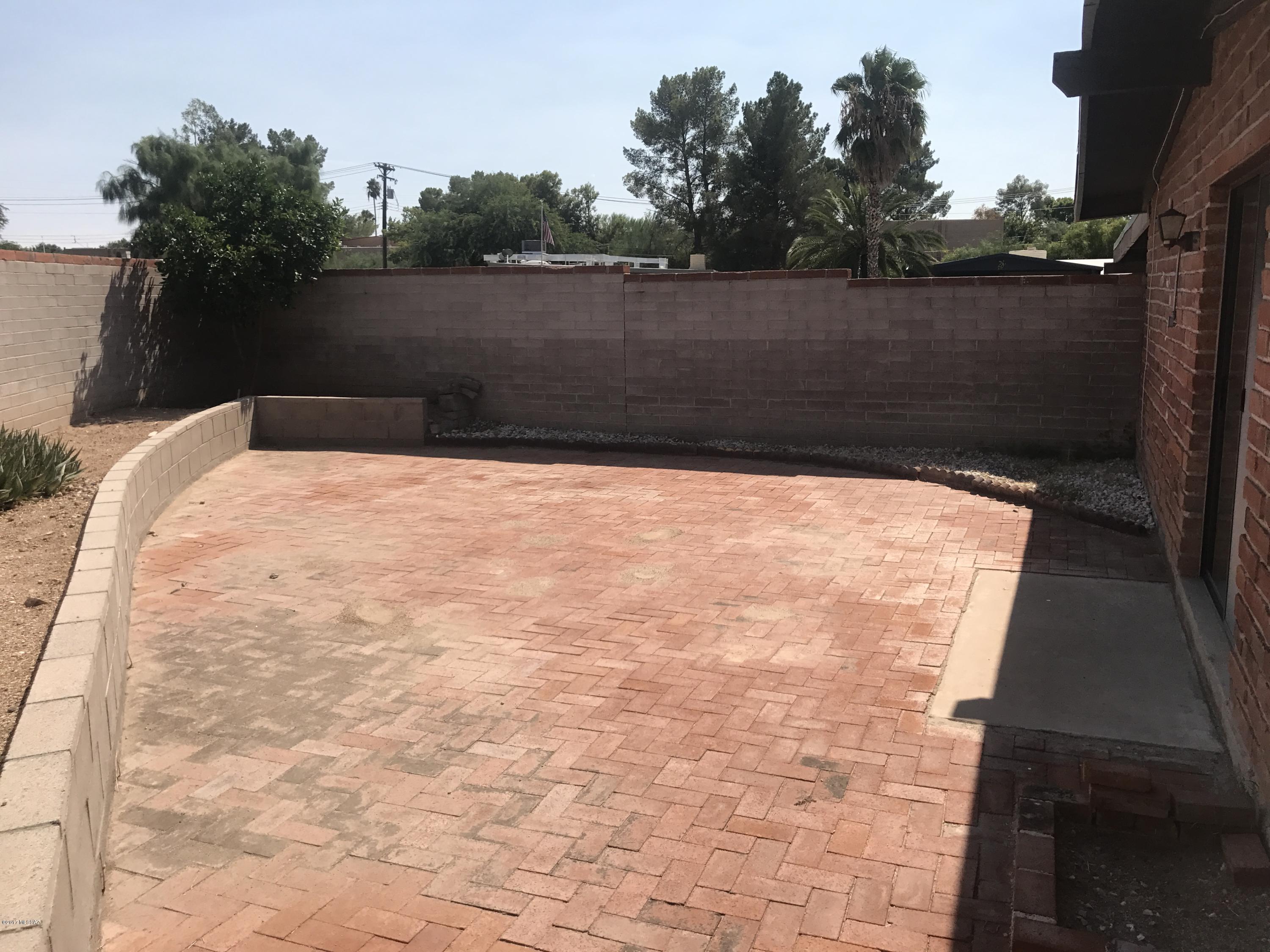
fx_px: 1027
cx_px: 635
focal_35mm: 28
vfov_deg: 49.7
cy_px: 476
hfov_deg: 63.4
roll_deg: +0.1
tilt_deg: -10.4
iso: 20
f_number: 1.8
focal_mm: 3.99
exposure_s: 1/3690
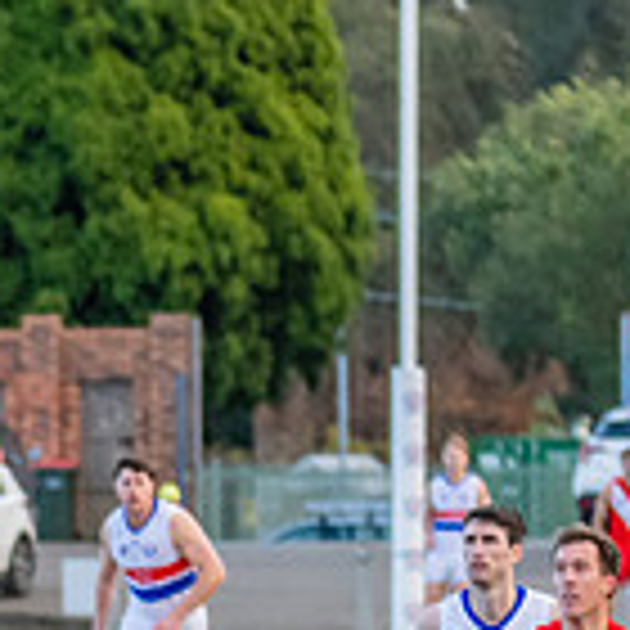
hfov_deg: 2.6
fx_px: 13775
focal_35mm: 669
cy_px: 664
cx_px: -239
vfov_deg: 2.6
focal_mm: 160
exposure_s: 1/1600
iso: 3200
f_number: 5
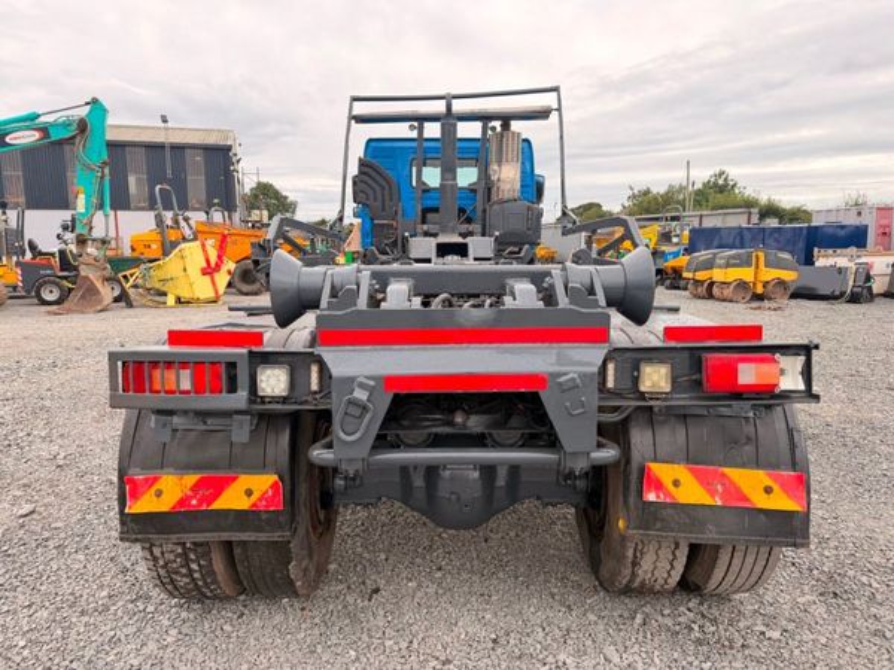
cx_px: 447
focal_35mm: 24
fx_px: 620
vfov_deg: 56.8
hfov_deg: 71.6
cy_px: 335
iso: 100
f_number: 1.78
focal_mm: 6.76
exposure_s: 1/507
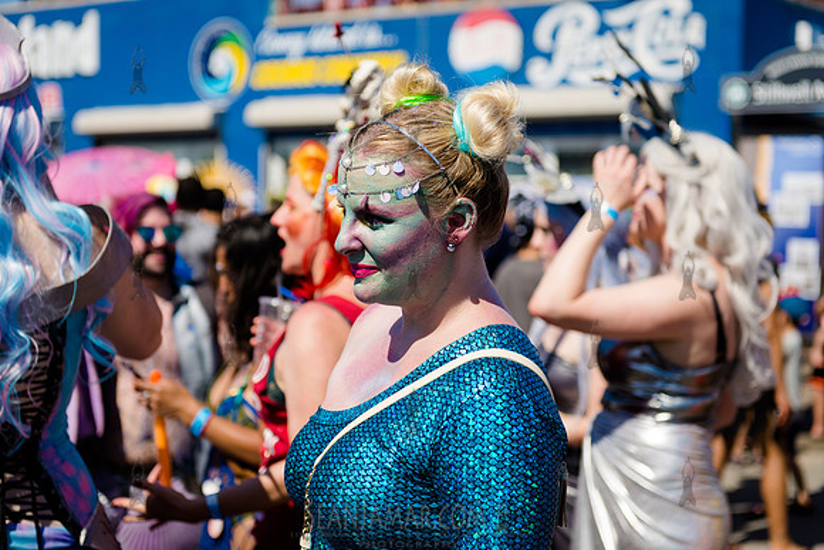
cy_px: 275
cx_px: 412
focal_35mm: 66
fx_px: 1511
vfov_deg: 20.6
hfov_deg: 30.5
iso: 100
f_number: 3.5
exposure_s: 1/2000
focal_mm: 66
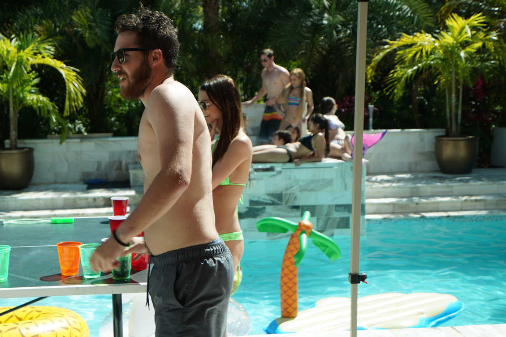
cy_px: 178
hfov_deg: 33.8
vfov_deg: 23.0
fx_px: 829
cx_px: 195
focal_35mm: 59
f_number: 4
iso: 100
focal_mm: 35
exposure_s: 1/50
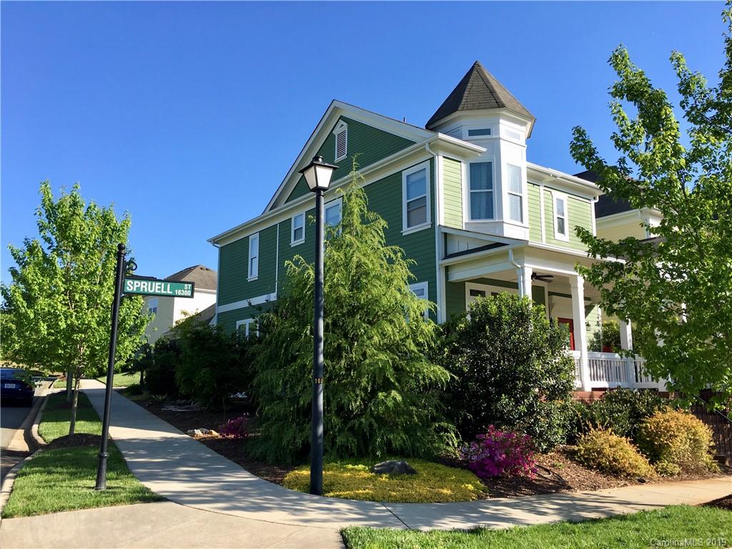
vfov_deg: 48.2
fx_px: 613
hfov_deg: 61.7
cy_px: 274
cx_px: 366
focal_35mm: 29
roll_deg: -0.1
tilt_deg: +10.3
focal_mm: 4.15
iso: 25
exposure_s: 1/746
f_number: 2.2
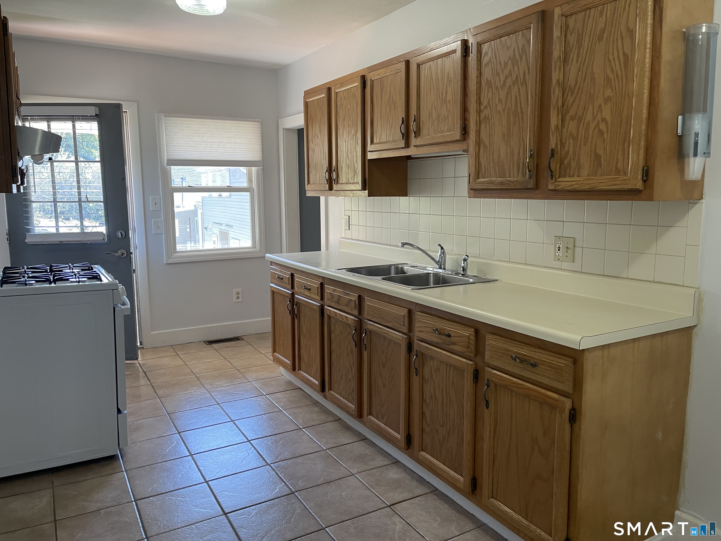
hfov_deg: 69.4
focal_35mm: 25
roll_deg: +0.3
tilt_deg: -7.3
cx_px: 360
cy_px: 270
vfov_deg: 54.9
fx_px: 521
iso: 100
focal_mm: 5.1
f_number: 1.6
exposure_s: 1/60
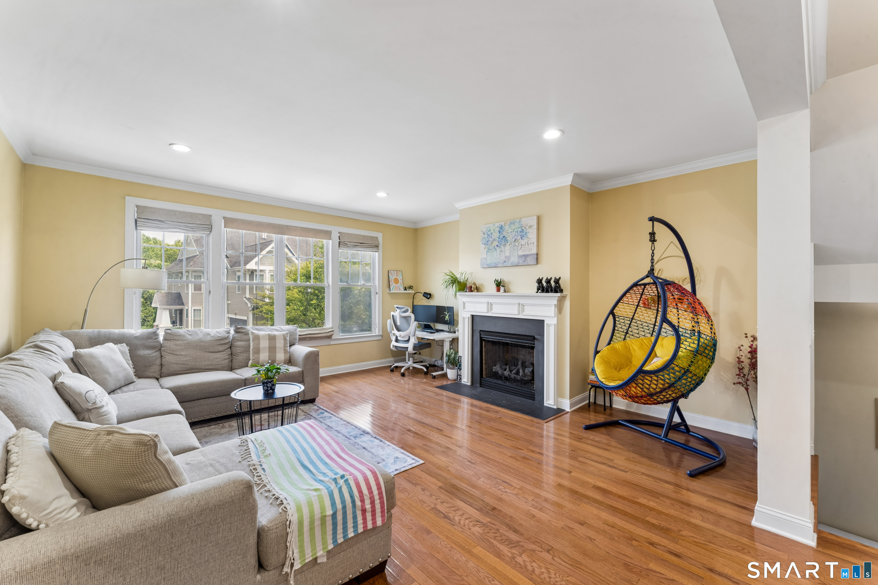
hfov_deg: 104.3
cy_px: 292
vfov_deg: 81.2
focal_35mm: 14
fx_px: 341
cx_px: 439
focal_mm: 14
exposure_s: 1/6
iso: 400
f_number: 13
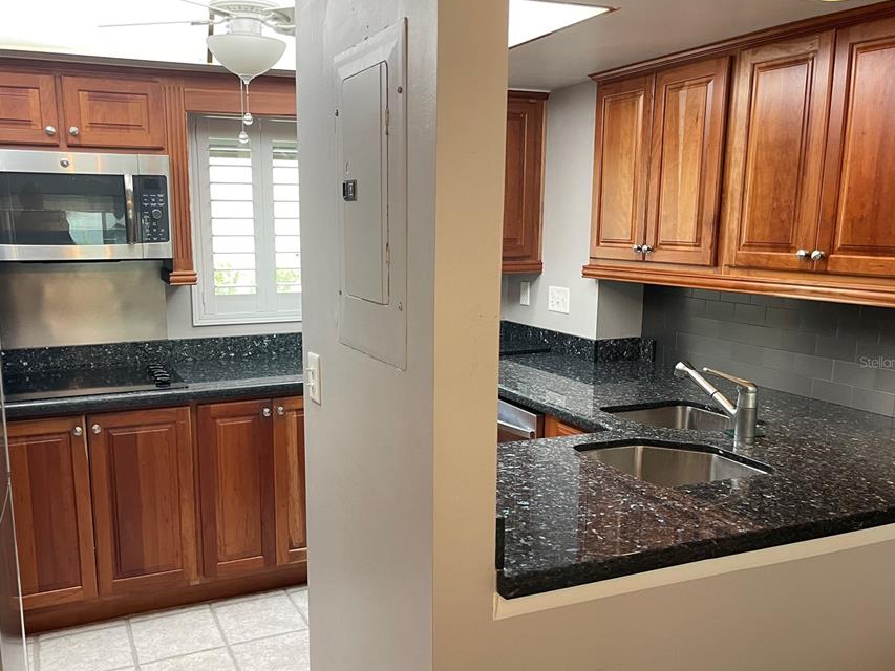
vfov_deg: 46.8
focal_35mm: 30
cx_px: 386
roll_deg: +0.0
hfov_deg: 59.7
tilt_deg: -9.3
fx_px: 776
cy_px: 362
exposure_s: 1/60
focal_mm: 5.1
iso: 200
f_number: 1.6
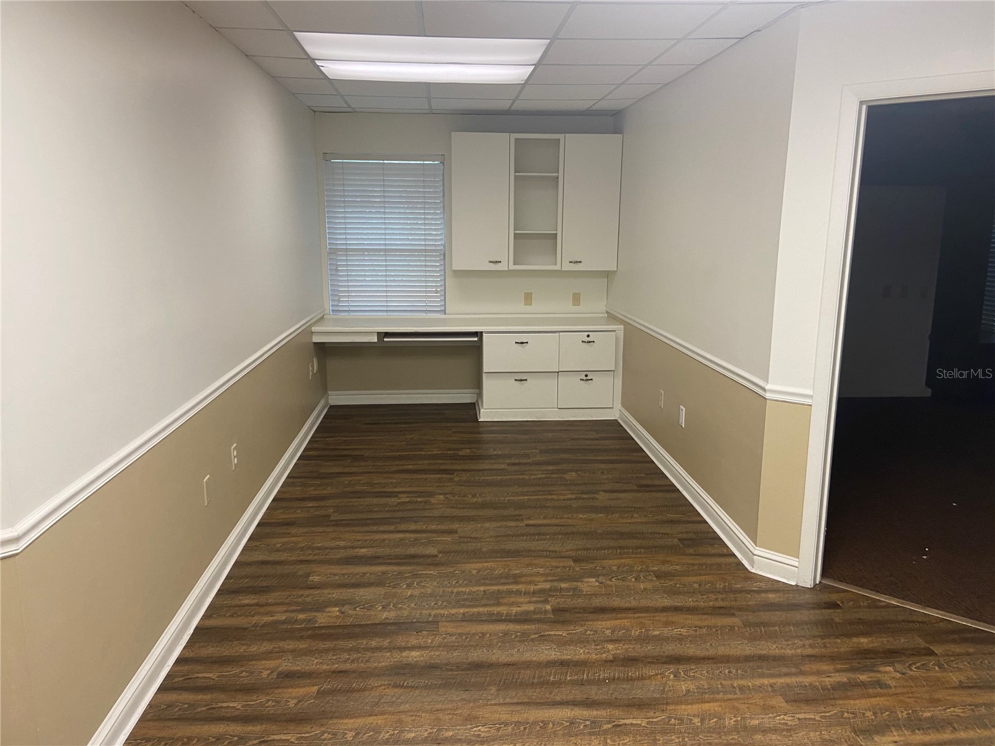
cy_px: 373
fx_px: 747
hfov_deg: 67.3
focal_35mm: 26
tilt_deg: -13.5
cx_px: 498
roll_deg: +0.4
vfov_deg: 53.1
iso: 100
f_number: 1.8
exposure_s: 1/60
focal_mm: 4.25
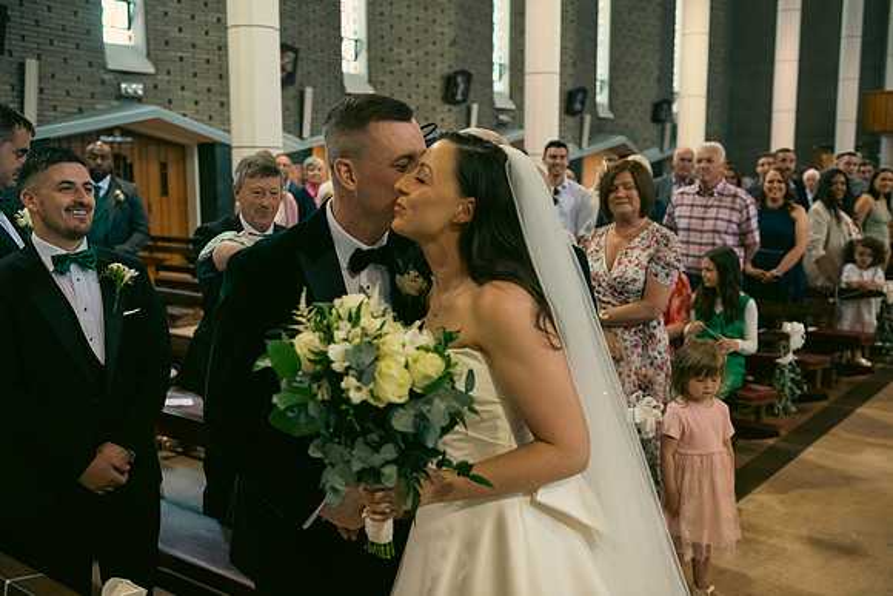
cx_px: 446
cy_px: 298
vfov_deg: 36.9
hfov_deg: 53.1
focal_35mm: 36
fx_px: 893
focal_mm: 36
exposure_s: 1/160
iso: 1000
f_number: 3.5
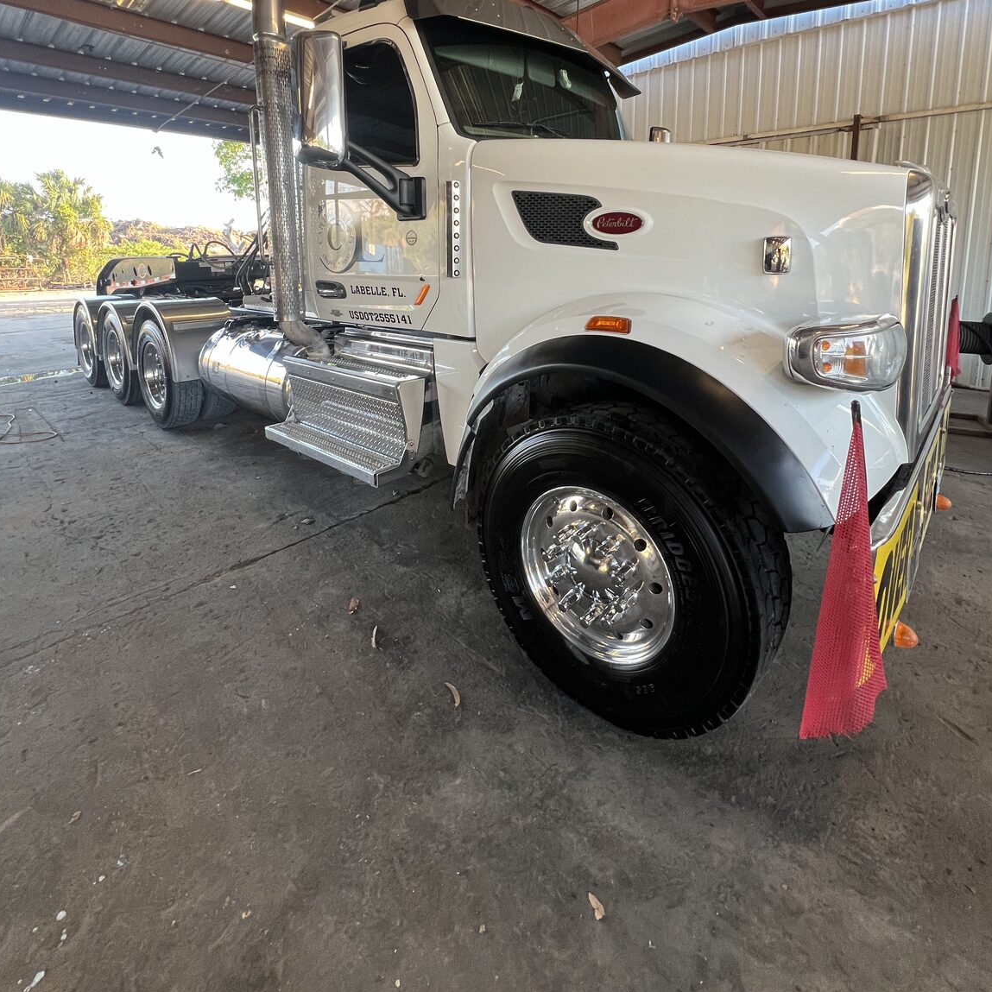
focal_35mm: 16
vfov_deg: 84.4
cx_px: 482
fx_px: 519
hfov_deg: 87.4
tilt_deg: -6.0
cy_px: 332
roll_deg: +2.3
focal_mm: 1.57
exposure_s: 1/99
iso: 125
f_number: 1.8
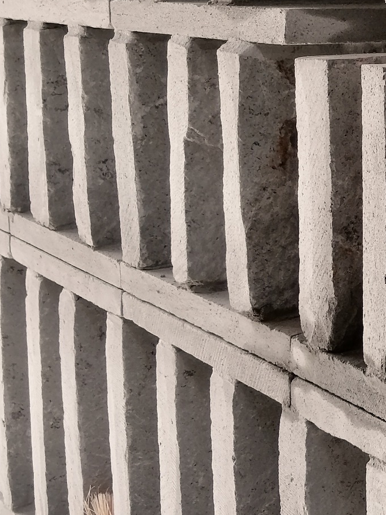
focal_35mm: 79
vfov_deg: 24.5
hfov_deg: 17.4
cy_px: 143
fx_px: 1174
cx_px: 520
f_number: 1.8
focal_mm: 3.62
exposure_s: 1/173
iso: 50
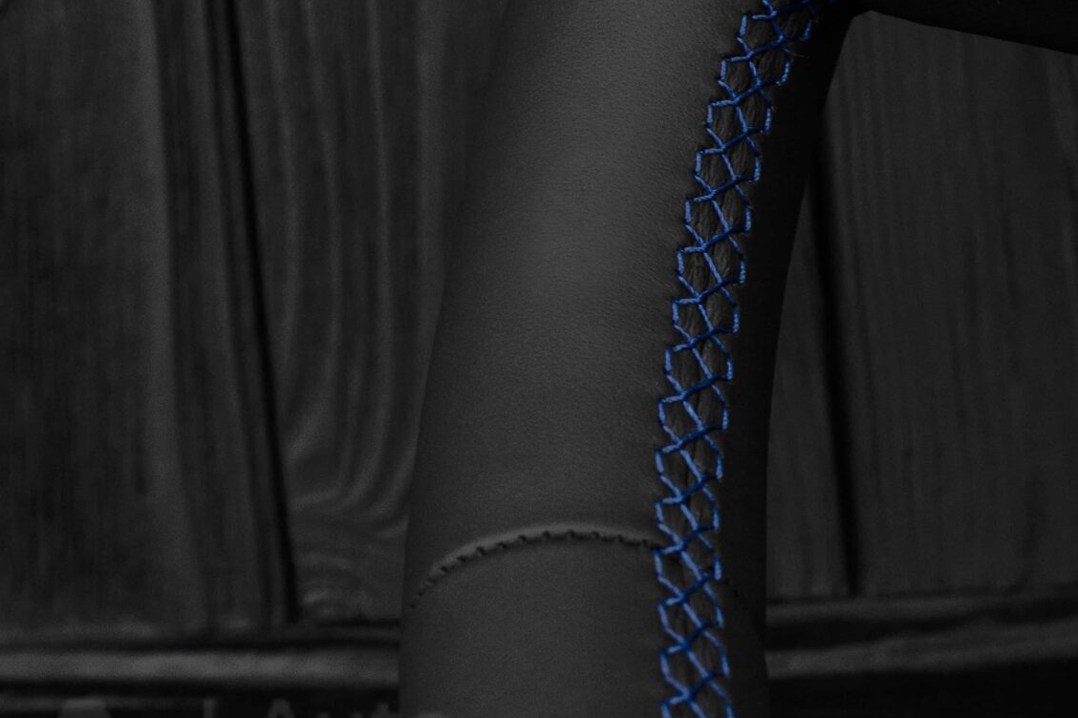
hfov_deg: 17.1
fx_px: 3567
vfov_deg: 11.5
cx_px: 725
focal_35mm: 119
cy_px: 232
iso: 500
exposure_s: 1/100
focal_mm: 35
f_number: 6.3
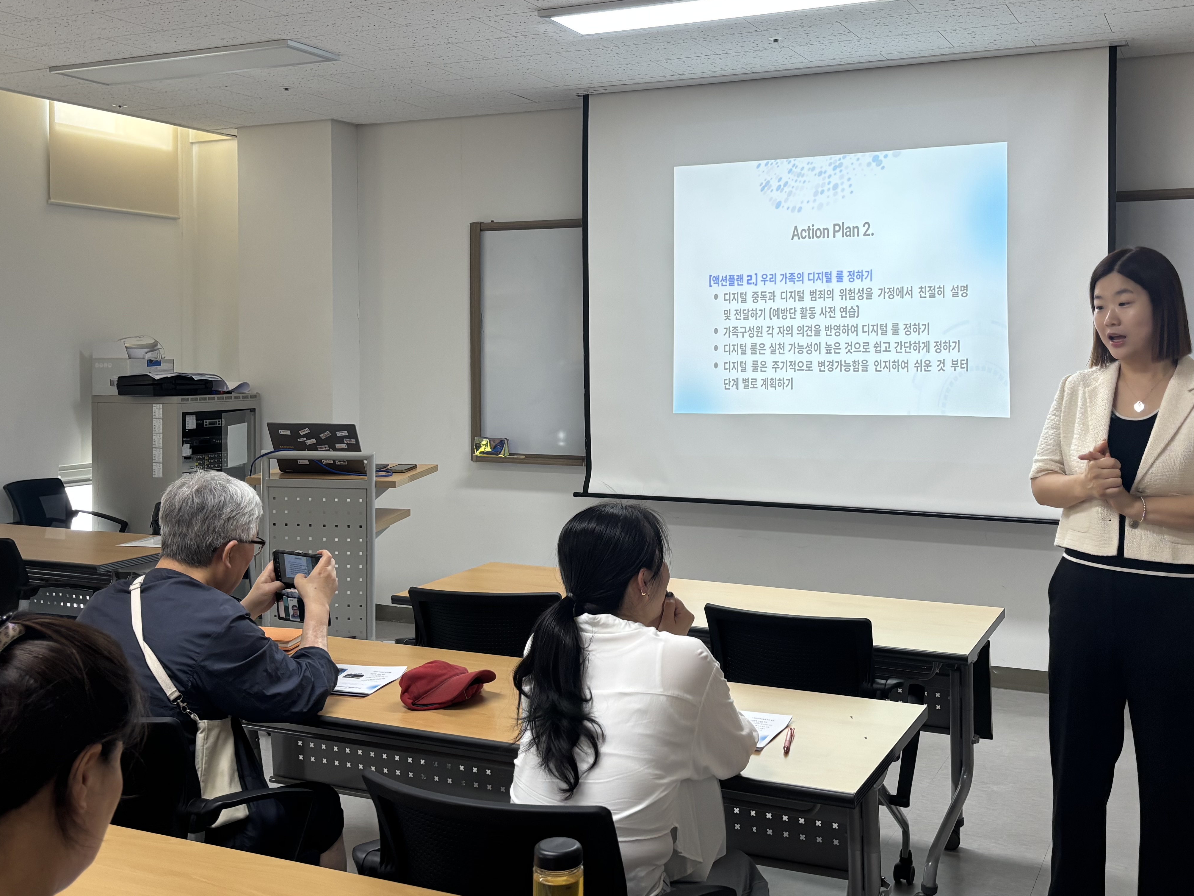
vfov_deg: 38.5
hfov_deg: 50.1
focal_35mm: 37
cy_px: 353
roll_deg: +0.1
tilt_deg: -0.9
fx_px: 1276
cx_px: 657
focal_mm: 5.96
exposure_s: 1/120
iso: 100
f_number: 1.6
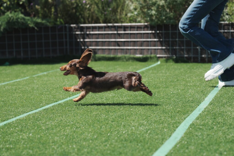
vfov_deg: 13.4
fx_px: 663
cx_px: 117
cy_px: 78
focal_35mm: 102
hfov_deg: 20.0
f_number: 2.8
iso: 160
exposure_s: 1/3200
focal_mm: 68
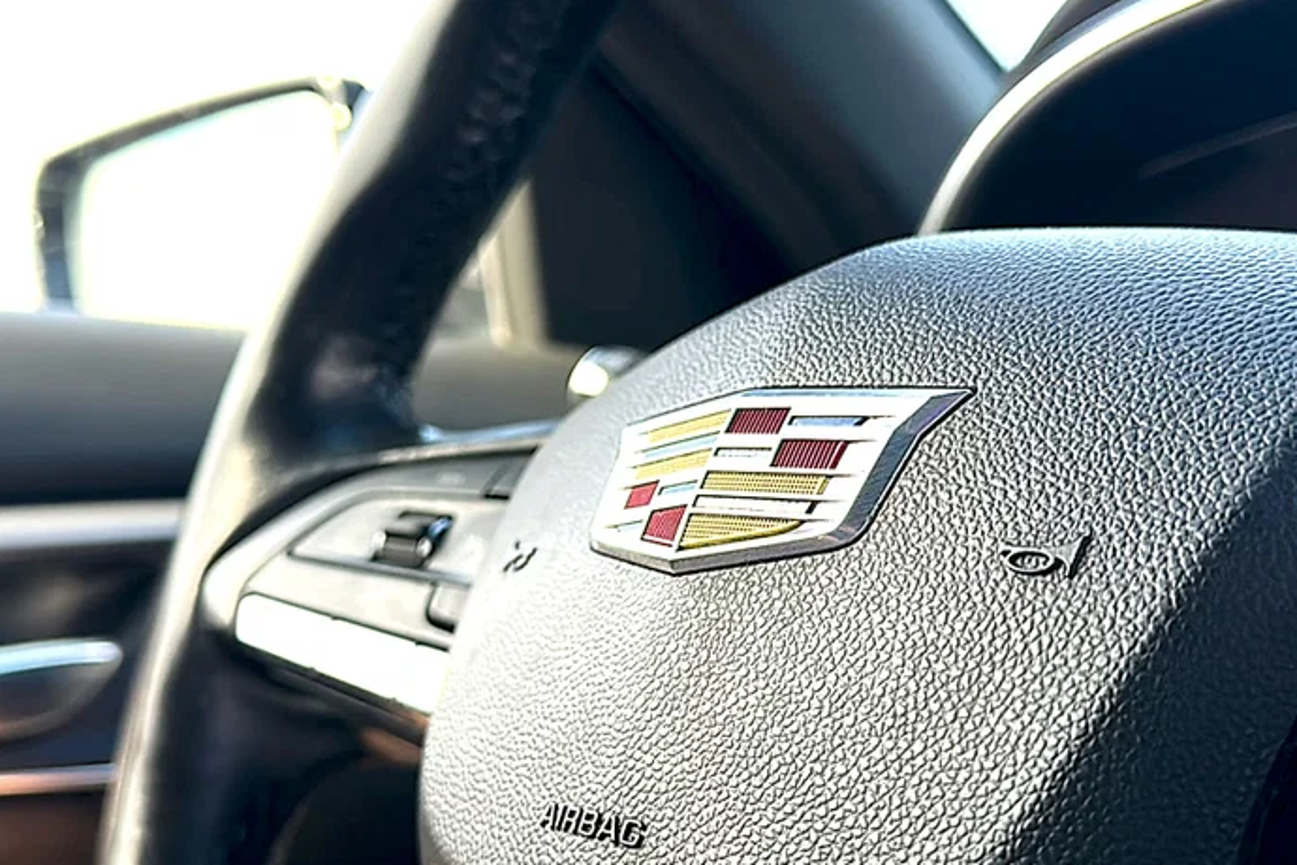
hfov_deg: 50.7
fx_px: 1369
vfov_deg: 35.0
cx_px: 652
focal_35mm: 38
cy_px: 477
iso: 100
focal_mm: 6.86
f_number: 1.78
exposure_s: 1/305
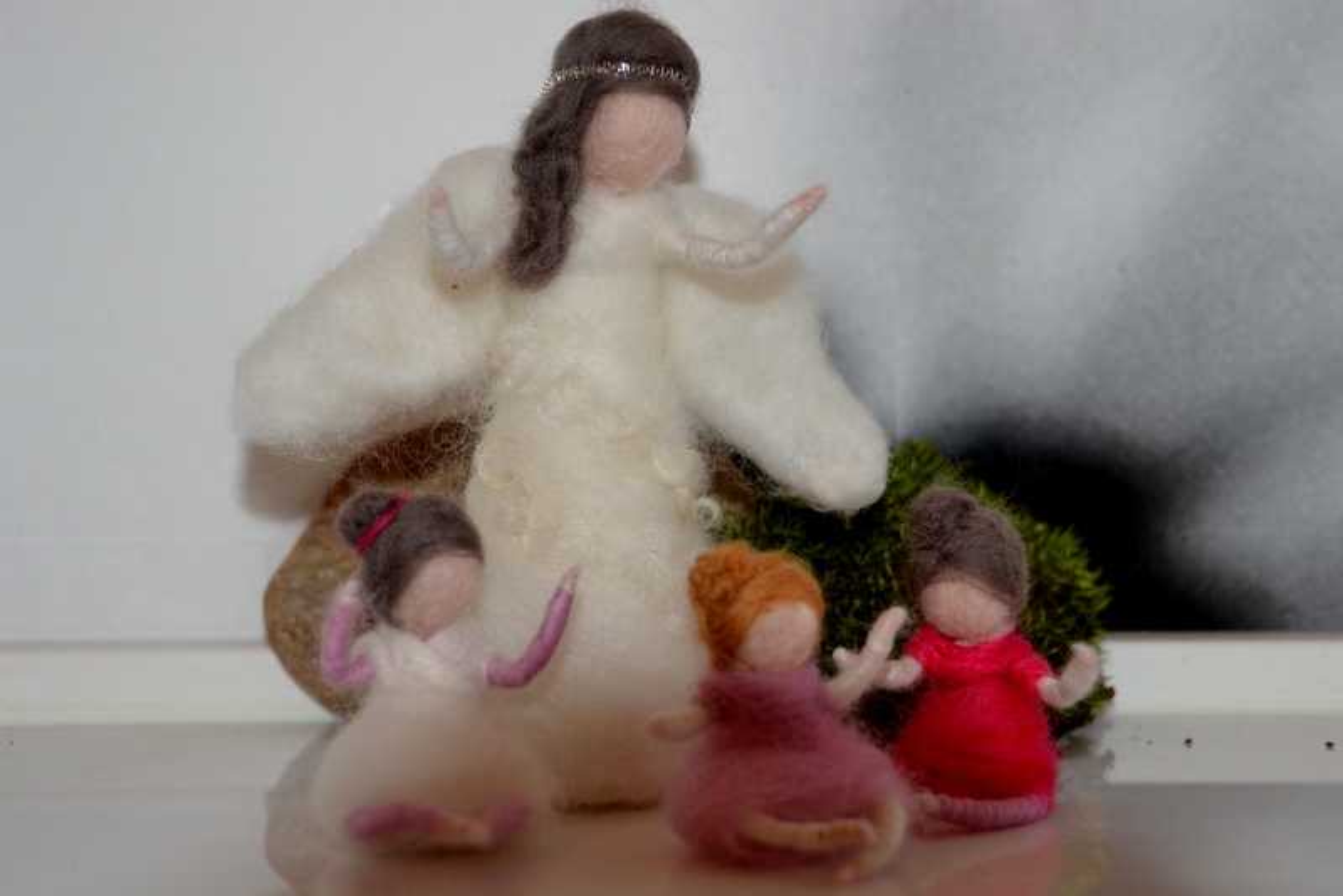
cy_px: 448
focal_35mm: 60
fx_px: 2239
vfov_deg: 22.6
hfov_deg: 33.4
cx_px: 672
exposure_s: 1/60
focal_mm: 40
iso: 320
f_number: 4.8
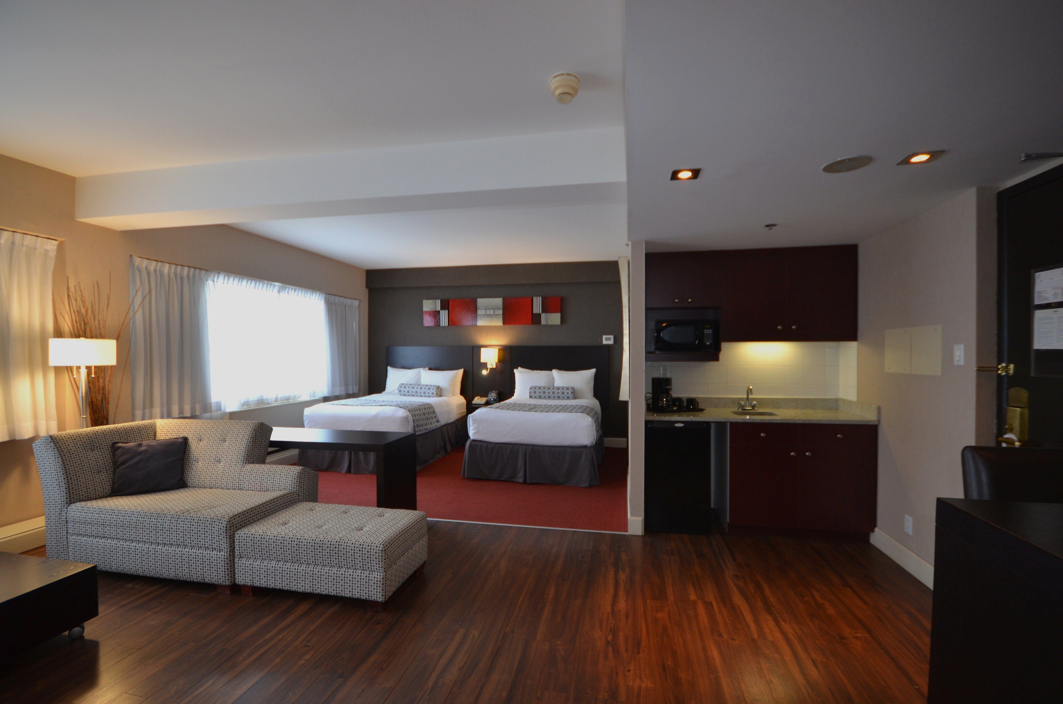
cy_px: 352
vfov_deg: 77.1
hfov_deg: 100.5
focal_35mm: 15
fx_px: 442
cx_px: 532
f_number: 4
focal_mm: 10
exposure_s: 1/60
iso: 500
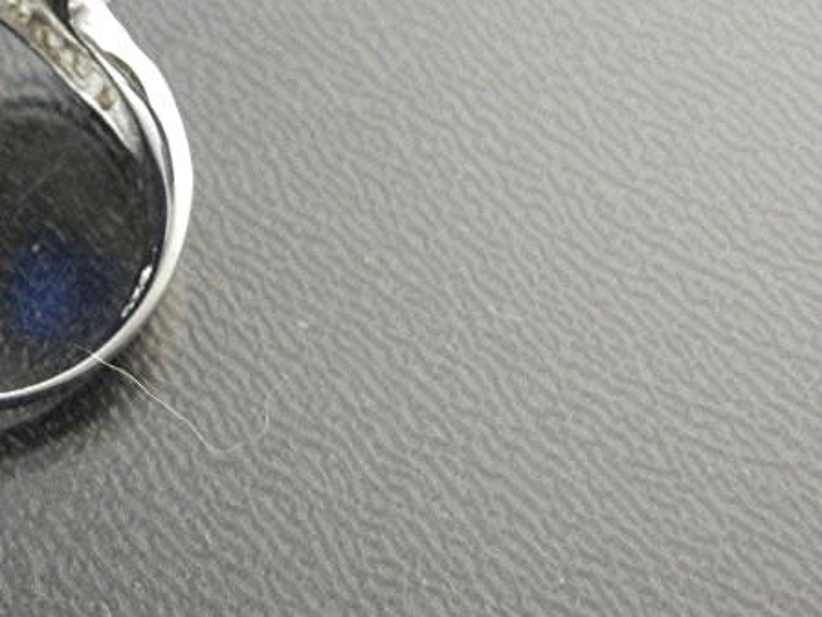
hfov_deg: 14.4
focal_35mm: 135
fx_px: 3206
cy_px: 123
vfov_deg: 10.9
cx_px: 29
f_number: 4
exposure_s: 1/16
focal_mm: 10.6
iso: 400
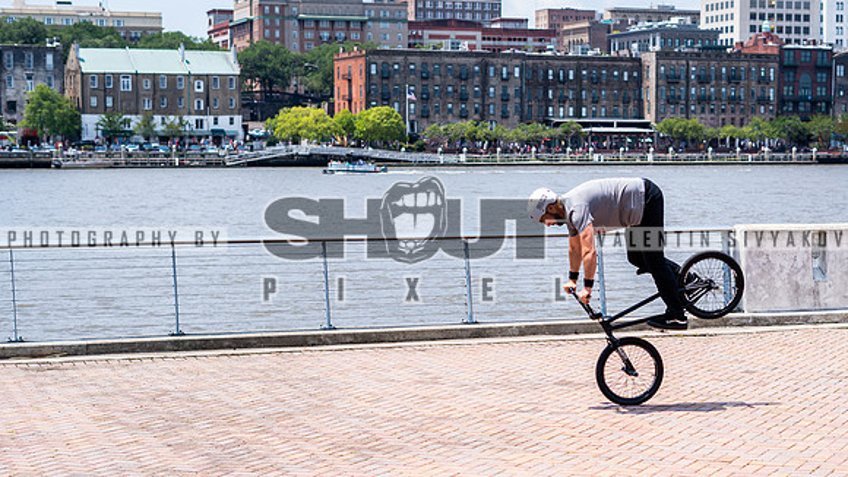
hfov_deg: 29.6
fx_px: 1599
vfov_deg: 16.9
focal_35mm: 71
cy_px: 274
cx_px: 523
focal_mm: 50
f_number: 3.2
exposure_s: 1/800
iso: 50
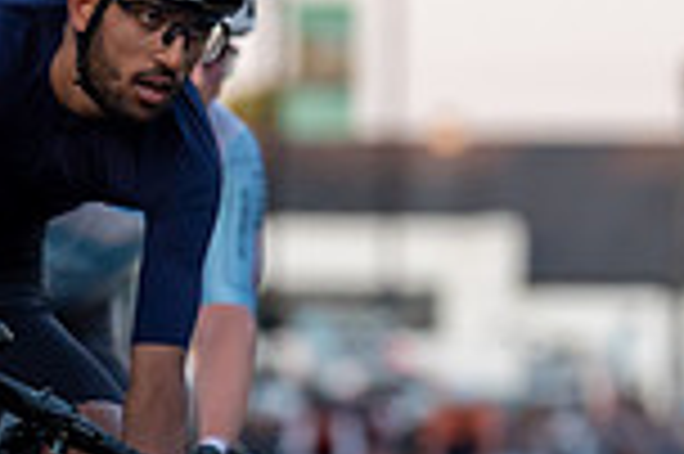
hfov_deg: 3.3
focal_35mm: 628
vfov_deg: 2.2
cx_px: -320
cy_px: 326
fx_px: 11919
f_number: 3.2
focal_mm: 148
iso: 1000
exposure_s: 1/800
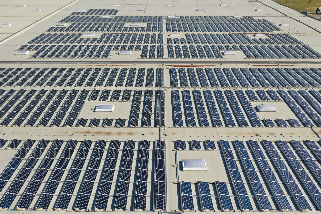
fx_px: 250
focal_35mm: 28
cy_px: 107
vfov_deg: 46.4
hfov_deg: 65.5
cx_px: 160
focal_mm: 10.26
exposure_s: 1/50
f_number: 4
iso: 100
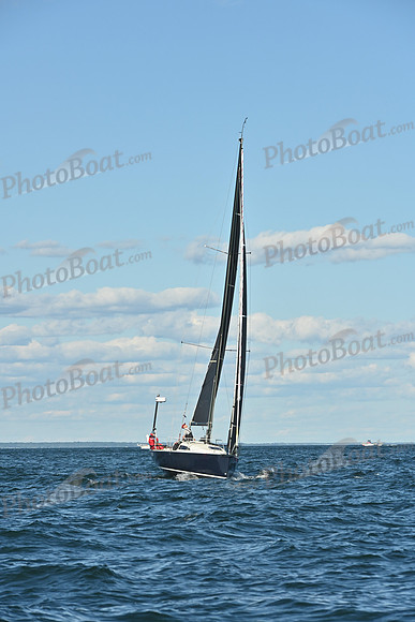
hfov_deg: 8.6
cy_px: 311
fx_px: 2765
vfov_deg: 12.8
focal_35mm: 160
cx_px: 208
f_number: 8
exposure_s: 1/1250
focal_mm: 160
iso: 320
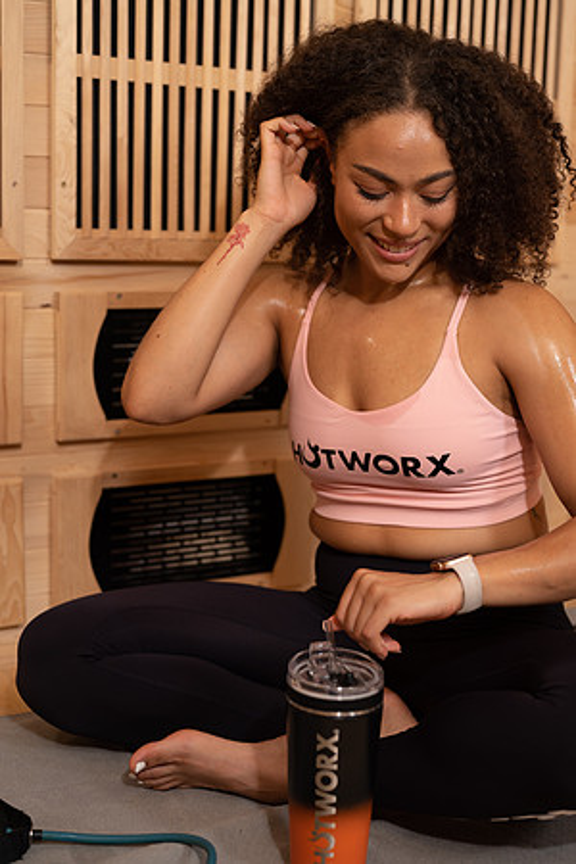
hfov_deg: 27.0
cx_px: 288
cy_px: 432
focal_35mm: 50
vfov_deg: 39.6
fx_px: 1200
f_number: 2.8
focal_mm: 50
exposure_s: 1/100
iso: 320
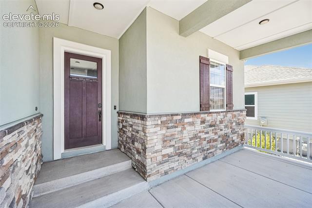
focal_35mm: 15
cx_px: 156
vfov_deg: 77.3
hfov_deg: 100.4
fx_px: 130
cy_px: 104
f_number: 8
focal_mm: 10
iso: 800
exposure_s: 1/160
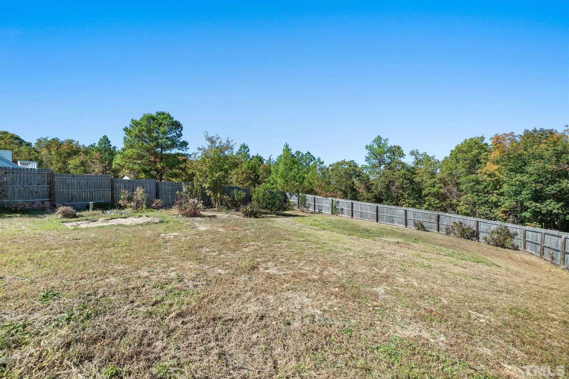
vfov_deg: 81.2
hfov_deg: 104.3
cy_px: 190
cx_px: 284
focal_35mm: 14
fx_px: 221
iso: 640
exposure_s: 1/200
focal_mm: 14
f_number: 7.1
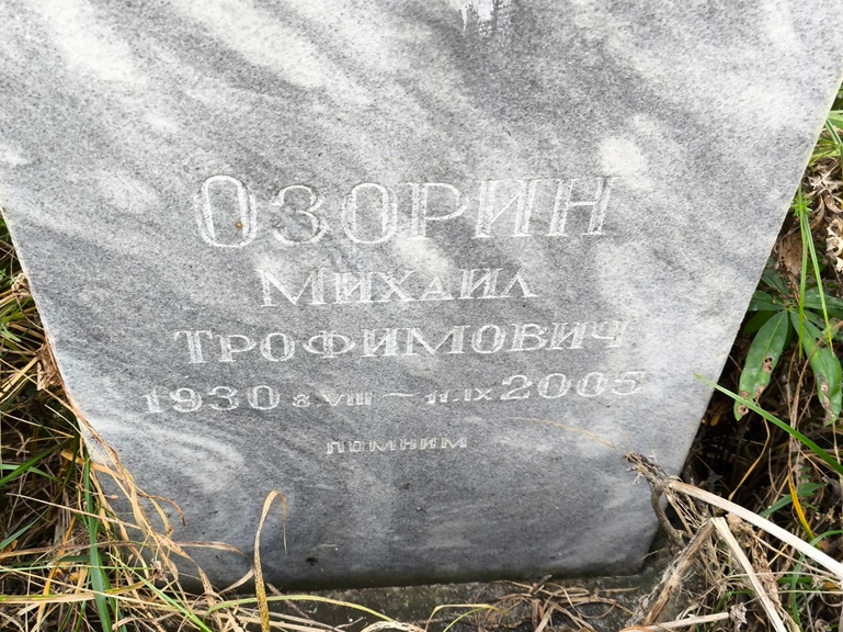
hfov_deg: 36.8
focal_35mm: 52
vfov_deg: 28.0
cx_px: 418
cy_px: 325
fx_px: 1266
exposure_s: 1/120
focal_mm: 4.71
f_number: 1.7
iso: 100
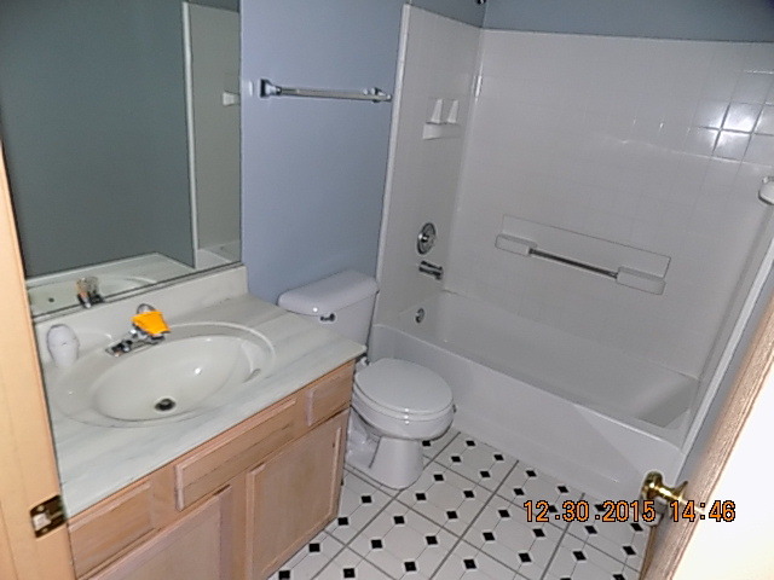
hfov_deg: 73.9
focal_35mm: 23
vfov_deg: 58.9
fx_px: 514
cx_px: 387
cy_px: 290
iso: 200
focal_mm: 4
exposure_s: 1/30
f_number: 3.1
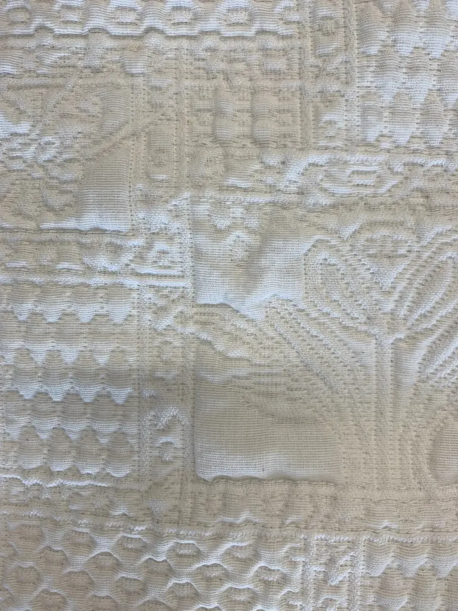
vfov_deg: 67.3
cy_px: 306
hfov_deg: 53.1
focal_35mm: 26
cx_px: 229
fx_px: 459
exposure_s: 1/107
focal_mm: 4.25
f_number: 1.8
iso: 25
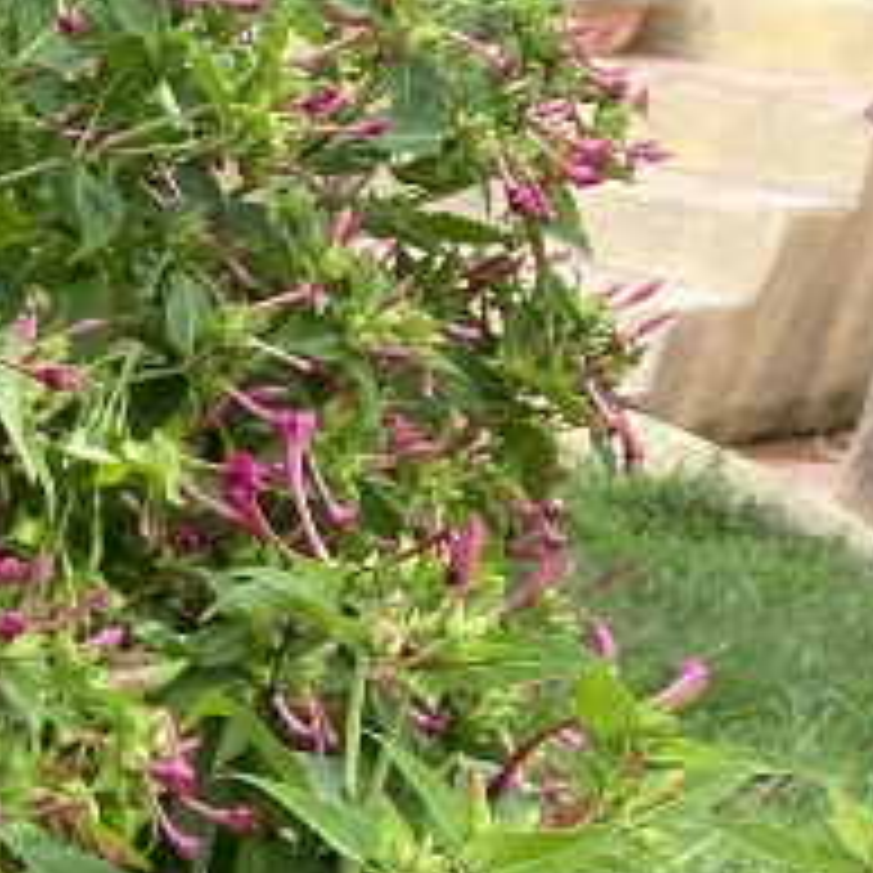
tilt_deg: -30.5
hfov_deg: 9.7
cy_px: 1912
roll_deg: -4.8
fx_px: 4052
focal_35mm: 142
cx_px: -1656
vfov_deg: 10.9
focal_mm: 4.25
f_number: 1.8
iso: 32
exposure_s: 1/397
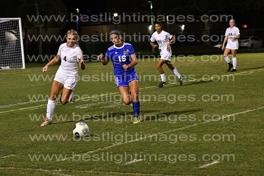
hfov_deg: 15.9
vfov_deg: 10.6
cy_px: 88
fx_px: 946
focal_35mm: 129
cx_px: 132
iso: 8000
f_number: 4
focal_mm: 86
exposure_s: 1/800
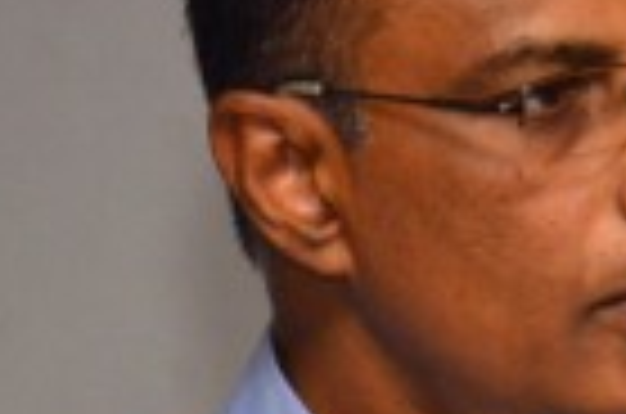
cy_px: 432
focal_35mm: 428
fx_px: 7425
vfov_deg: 3.2
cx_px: 896
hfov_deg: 4.8
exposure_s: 1/100
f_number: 5.6
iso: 800
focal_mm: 66
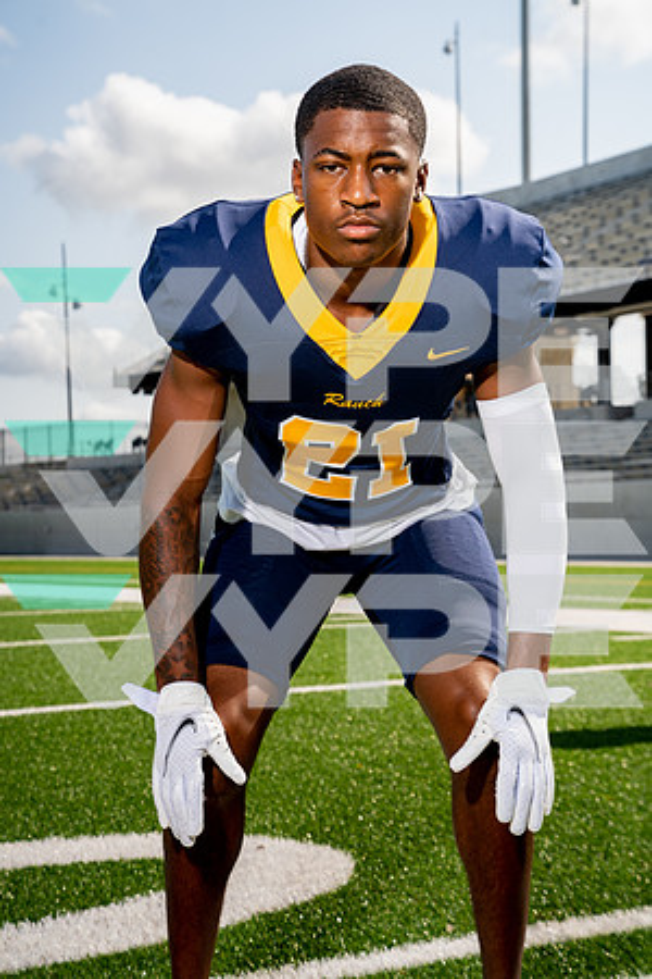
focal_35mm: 64
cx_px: 326
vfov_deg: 31.4
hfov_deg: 21.2
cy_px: 490
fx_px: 1739
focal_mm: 64
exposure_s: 1/250
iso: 100
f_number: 7.1
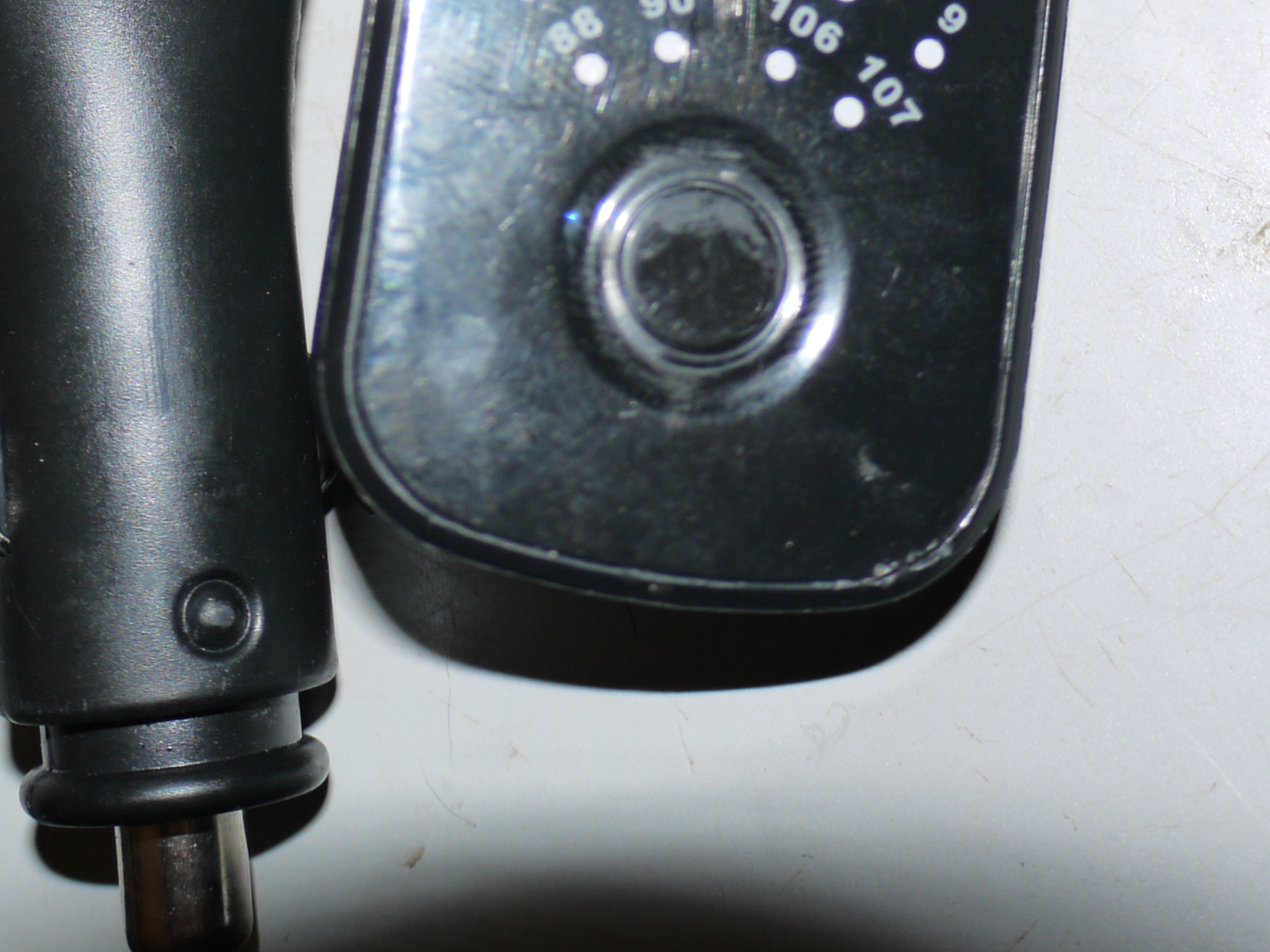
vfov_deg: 16.7
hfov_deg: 23.0
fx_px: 3119
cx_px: 555
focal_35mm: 85
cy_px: -170
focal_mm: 18
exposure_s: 1/30
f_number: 3.9
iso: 160
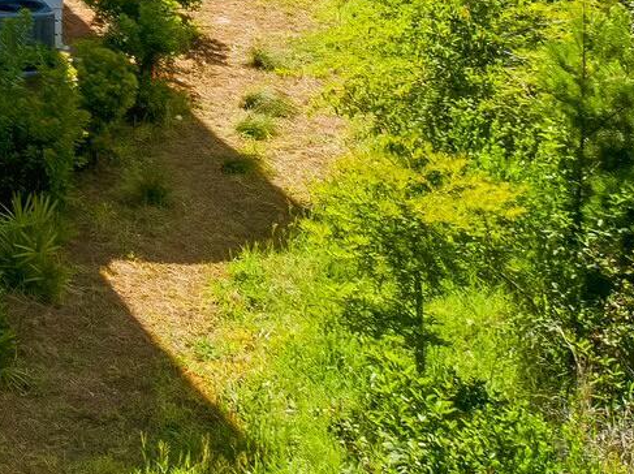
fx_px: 1848
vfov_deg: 13.6
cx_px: -547
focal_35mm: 101
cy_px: -270
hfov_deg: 16.1
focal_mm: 12.29
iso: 100
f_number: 5
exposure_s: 1/500
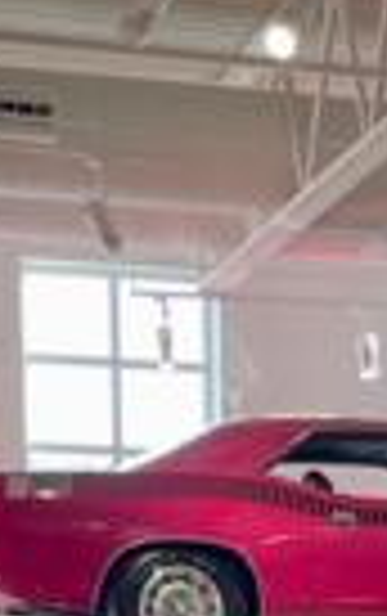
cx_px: 540
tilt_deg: -10.0
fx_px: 2708
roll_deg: -1.4
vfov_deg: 11.6
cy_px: 1250
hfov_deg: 8.0
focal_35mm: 161
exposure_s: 1/120
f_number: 1.6
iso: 50
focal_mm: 5.1
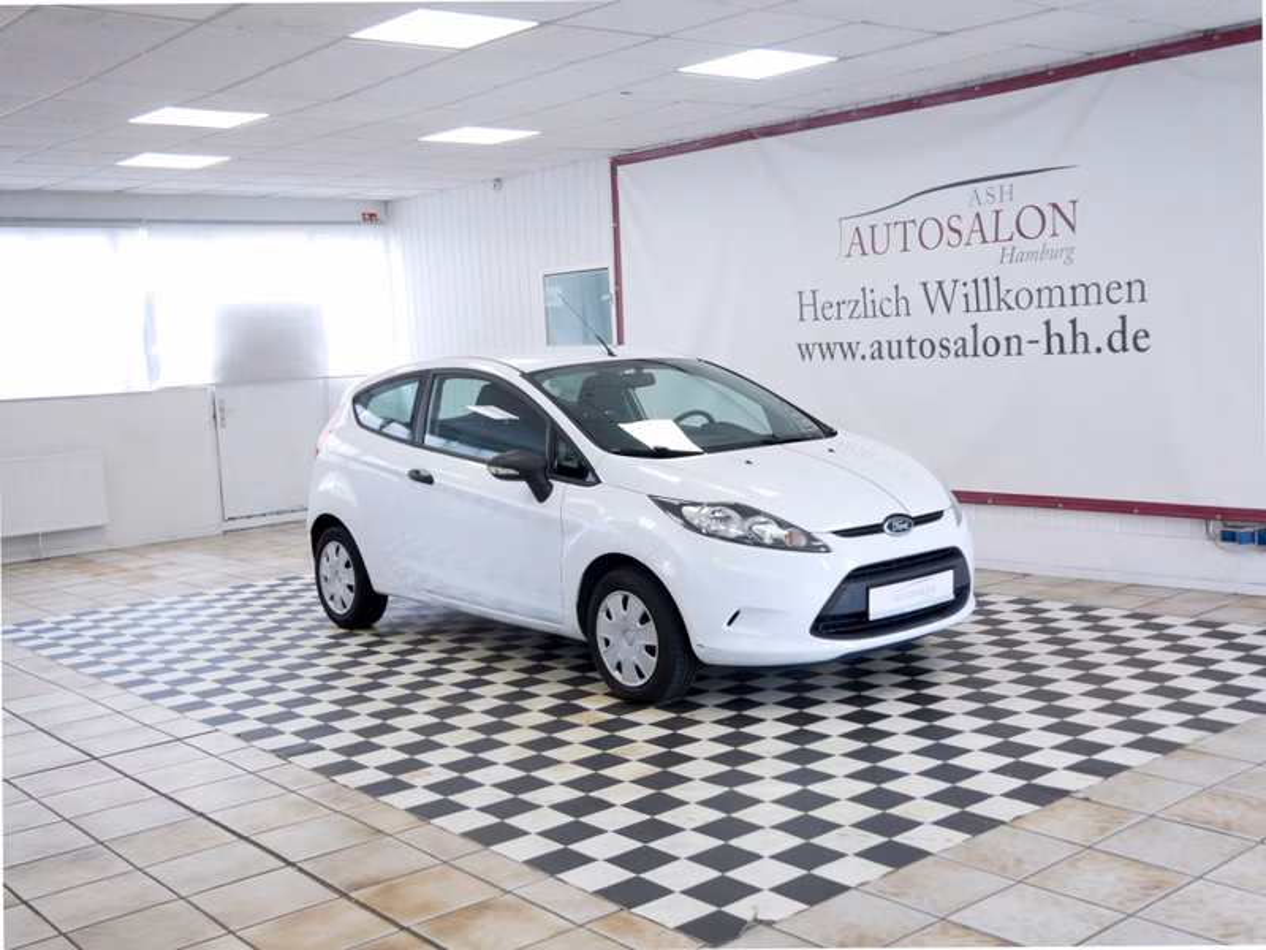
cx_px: 633
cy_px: 475
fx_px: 1317
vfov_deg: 39.7
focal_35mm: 36
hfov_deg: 51.4
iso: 250
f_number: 3.9
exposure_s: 1/60
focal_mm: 18
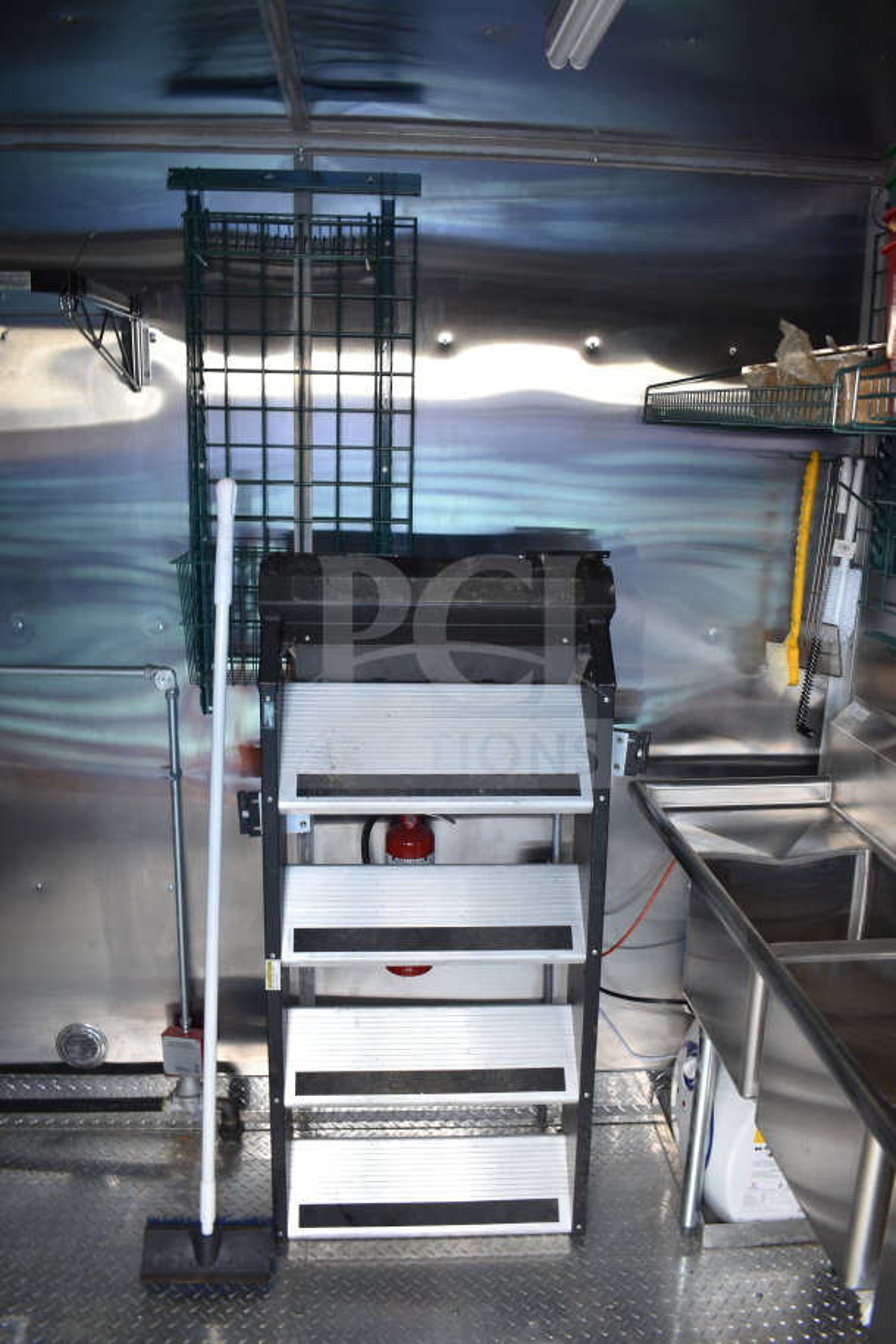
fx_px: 1008
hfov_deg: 47.9
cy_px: 672
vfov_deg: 67.4
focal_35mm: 27
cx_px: 448
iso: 220
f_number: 3.5
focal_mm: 18
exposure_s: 1/30
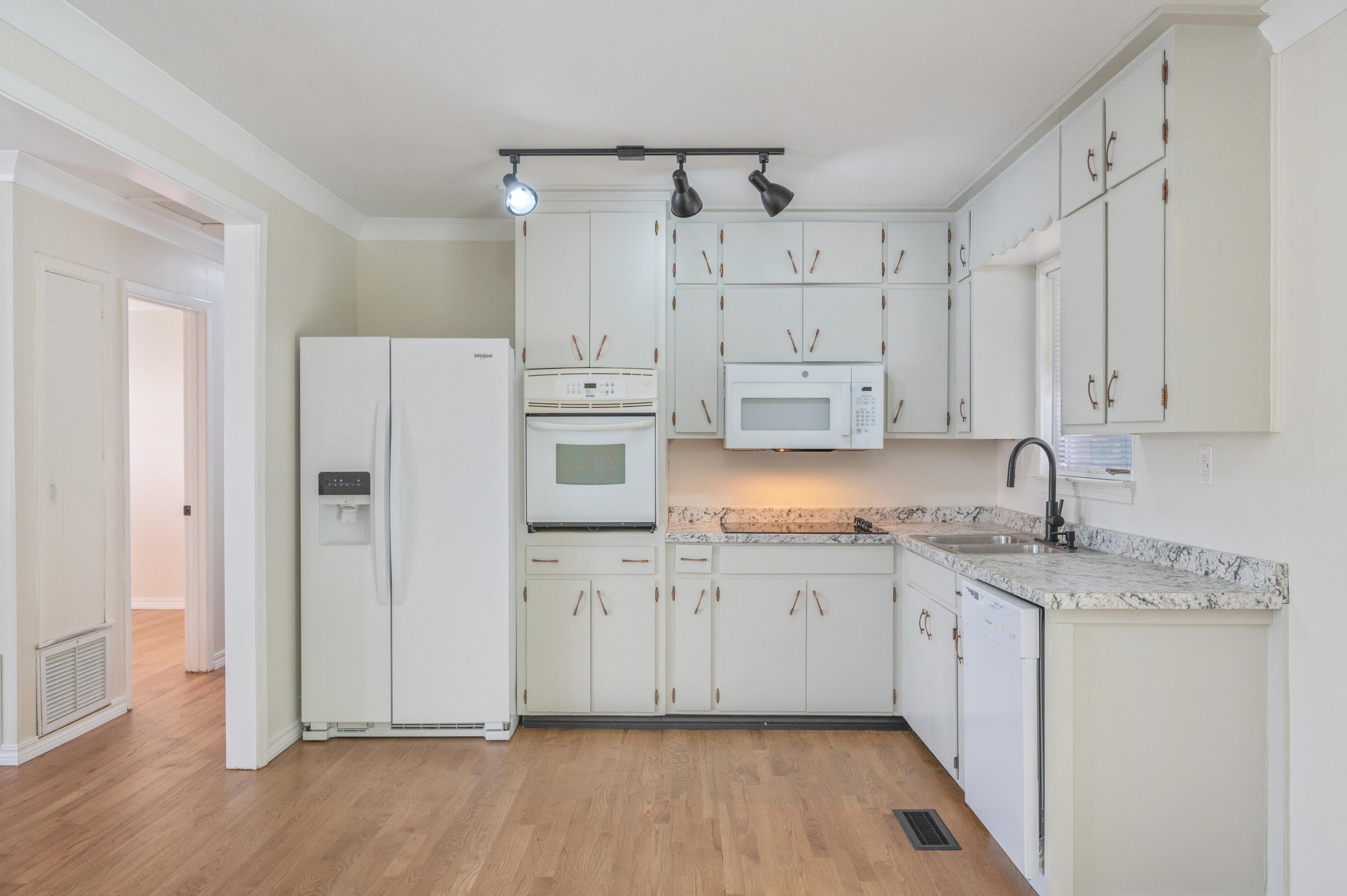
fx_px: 935
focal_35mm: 25
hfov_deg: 71.5
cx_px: 674
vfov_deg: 51.2
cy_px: 448
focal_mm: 25
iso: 1250
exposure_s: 1/30
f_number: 7.1
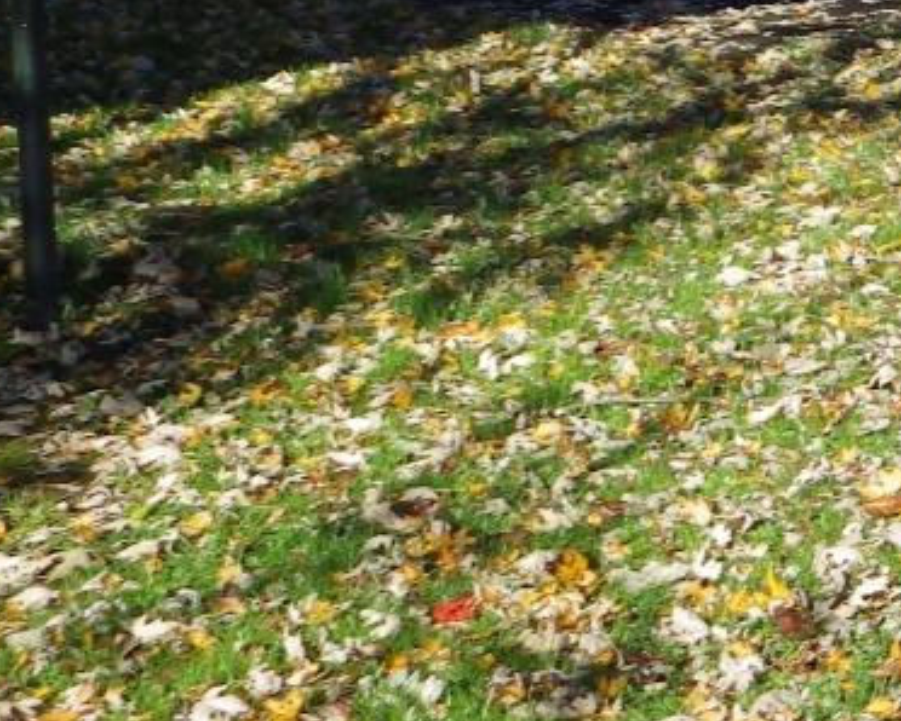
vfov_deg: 14.7
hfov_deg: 16.7
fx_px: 2721
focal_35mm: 102
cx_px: 1441
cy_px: -94
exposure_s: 1/640
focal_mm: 4.9
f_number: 3.2
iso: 100
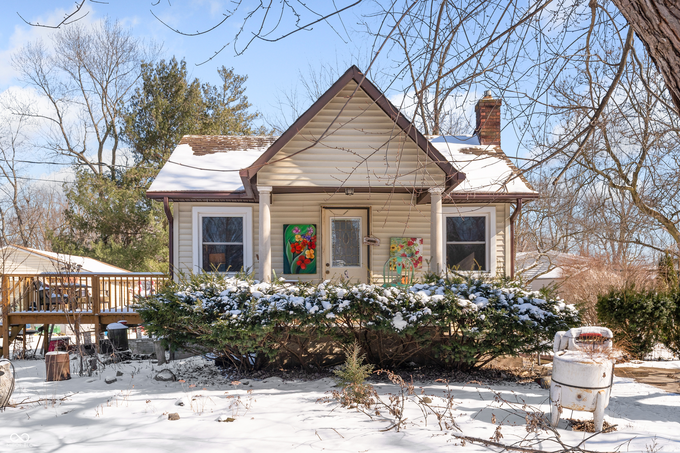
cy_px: 226
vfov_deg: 36.9
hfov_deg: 53.1
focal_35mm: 36
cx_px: 340
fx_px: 680
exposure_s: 1/1250
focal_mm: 24
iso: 100
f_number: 4
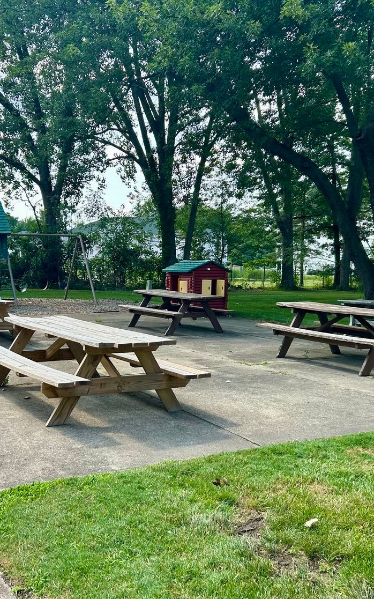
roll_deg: +0.1
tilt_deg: -3.1
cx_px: 138
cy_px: 299
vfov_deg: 52.8
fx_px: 603
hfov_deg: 34.2
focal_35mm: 37
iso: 50
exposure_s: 1/873
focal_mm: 5.7
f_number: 1.5
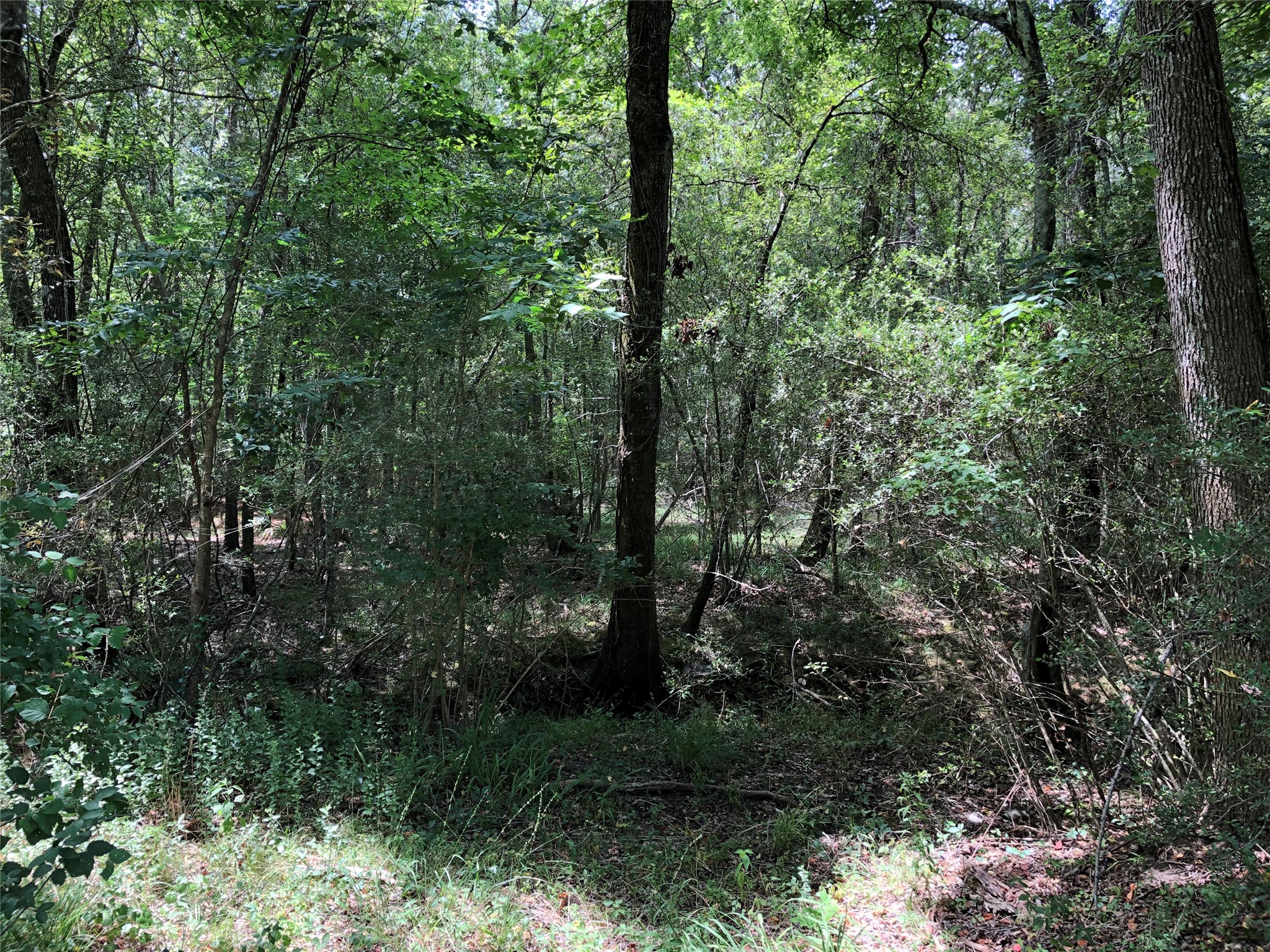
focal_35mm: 28
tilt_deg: +1.3
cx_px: 635
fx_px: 1027
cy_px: 476
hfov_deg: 63.4
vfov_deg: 49.7
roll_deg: +2.0
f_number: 1.8
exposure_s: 1/120
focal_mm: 4
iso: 40
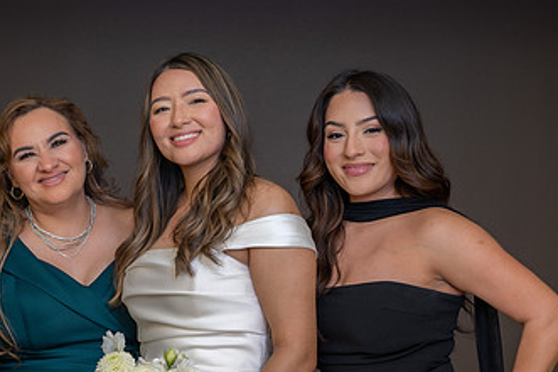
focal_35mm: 91
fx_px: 1411
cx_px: 153
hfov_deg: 22.2
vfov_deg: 14.9
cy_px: 304
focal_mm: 52
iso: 250
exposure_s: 1/50
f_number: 4
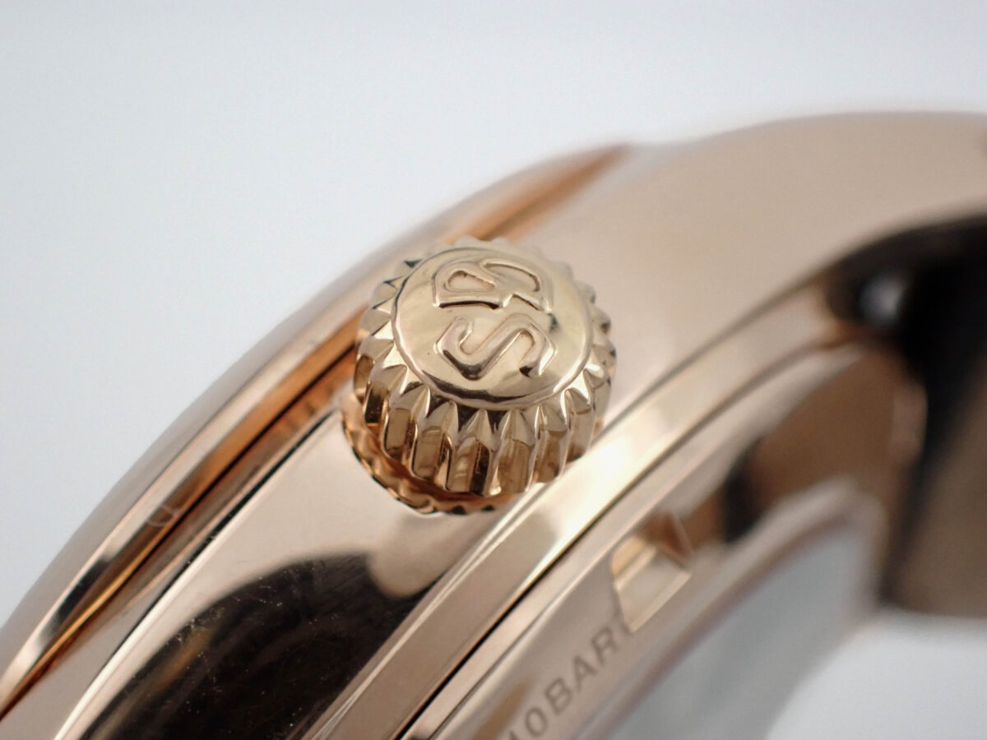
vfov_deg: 14.8
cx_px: 494
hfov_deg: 19.6
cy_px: 370
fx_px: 2851
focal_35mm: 100
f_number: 4.9
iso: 800
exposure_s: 1/100
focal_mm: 18
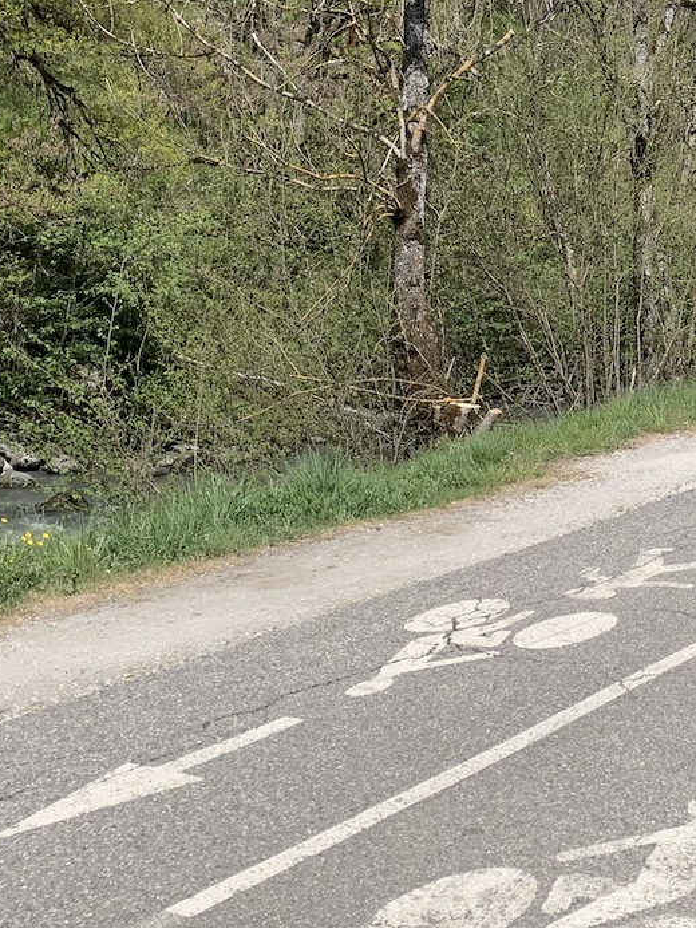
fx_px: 1608
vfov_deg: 31.9
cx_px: 676
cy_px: 299
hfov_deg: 23.5
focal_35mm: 60
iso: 25
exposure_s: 1/2545
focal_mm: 4.25
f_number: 1.8
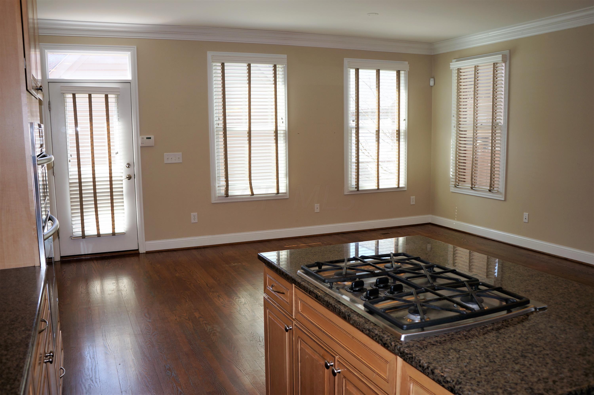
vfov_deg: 43.5
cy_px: 198
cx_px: 297
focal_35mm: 30
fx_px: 494
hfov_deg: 62.0
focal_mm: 20
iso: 100
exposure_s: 1/60
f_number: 4
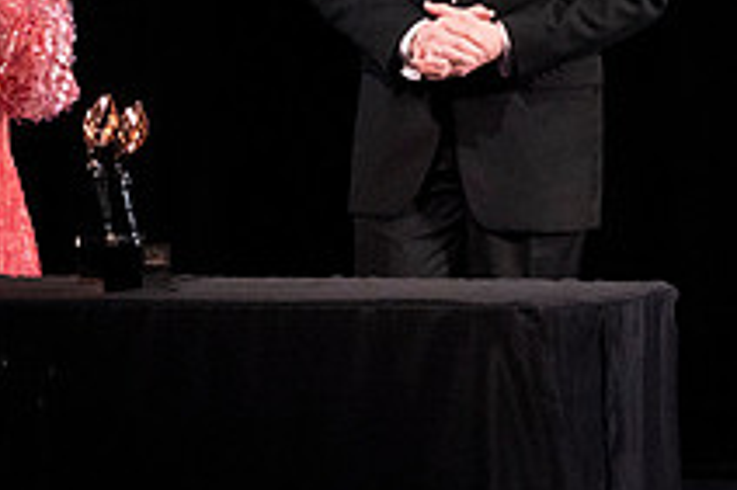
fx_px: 22379
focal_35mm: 1094
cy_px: -162
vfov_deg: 1.3
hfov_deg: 1.9
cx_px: 49
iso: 12800
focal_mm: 400
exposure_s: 1/320
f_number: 5.6
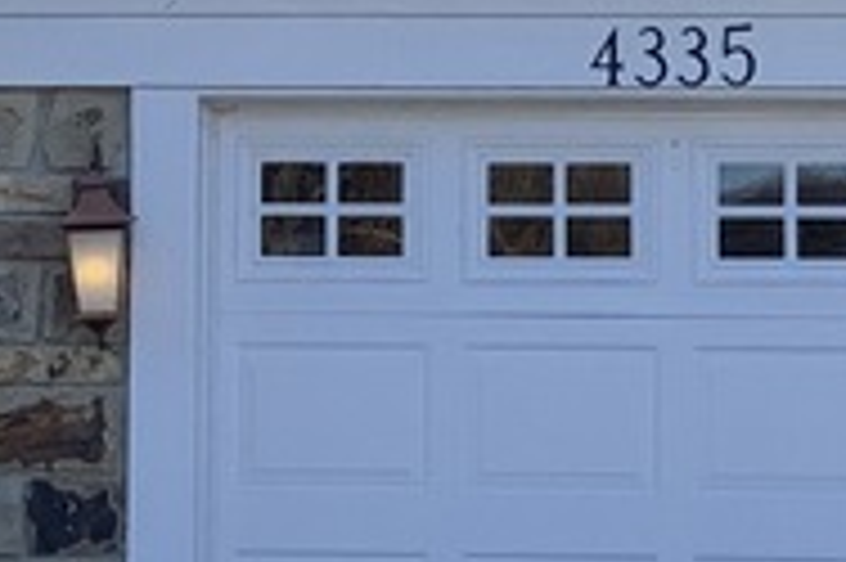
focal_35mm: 207
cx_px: 261
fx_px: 4860
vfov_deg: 6.6
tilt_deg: +5.6
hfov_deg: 9.9
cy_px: 13
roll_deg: -1.2
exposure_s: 1/1136
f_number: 1.8
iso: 25
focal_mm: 4.25
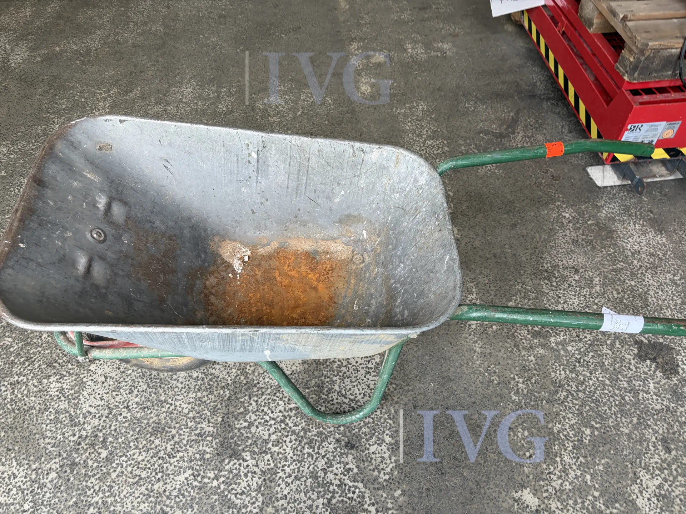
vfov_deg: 53.1
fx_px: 515
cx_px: 343
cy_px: 257
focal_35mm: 26
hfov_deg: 67.3
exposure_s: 1/121
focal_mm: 5.96
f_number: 1.6
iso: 40
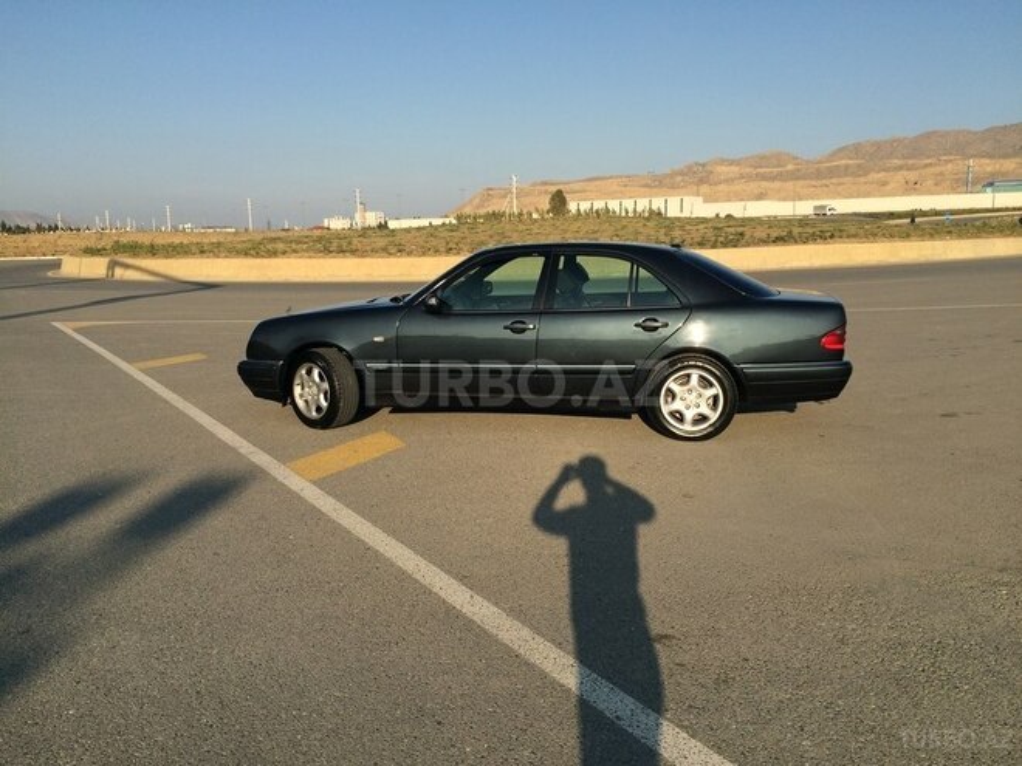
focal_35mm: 29
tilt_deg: -11.1
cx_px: 511
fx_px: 856
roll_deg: +0.7
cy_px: 383
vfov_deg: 48.2
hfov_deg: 61.7
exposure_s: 1/1953
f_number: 2.2
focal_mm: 4.15
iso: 32
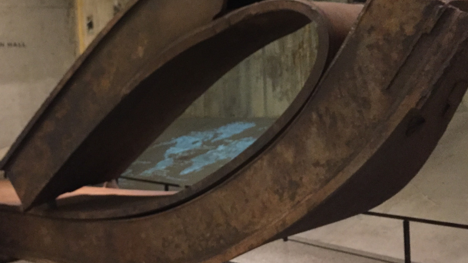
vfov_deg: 27.0
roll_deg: +1.6
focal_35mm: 44
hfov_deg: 46.3
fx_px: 546
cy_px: 93
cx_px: 206
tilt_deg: +2.7
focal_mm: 4.15
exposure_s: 1/15
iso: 640
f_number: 2.2
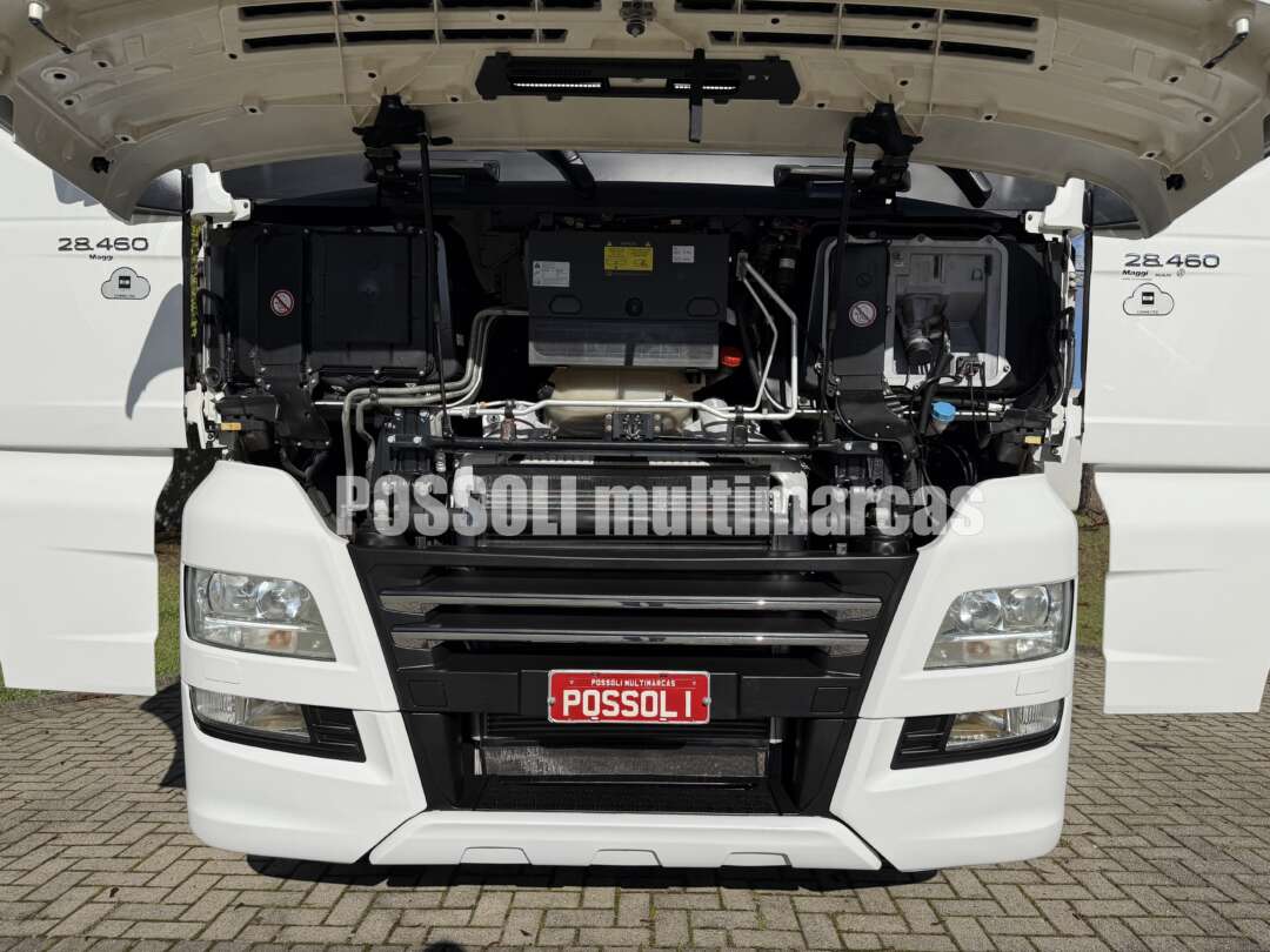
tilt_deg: +1.8
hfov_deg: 71.6
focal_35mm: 24
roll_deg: -1.0
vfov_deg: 56.8
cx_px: 635
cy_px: 476
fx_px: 881
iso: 80
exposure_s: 1/8130
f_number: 1.78
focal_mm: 6.76
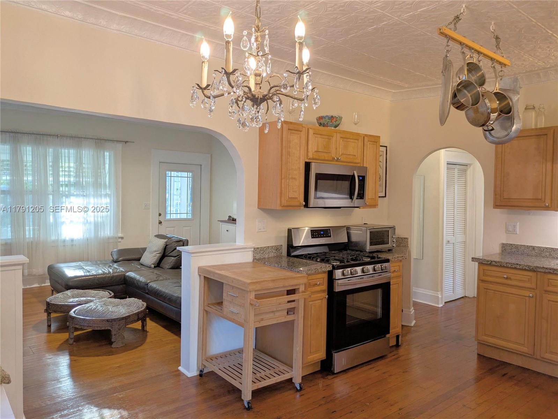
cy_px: 210
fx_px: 403
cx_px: 279
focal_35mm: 25
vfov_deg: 54.9
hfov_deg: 69.4
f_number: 1.89
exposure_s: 1/40
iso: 49
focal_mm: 5.43
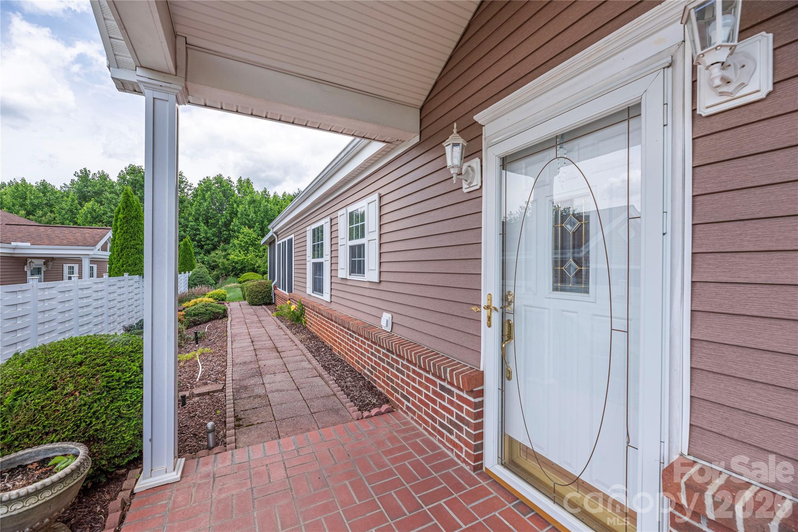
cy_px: 266
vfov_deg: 81.2
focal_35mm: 14
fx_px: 310
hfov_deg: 104.2
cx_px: 399
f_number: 8
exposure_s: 1/2500
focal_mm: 14
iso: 320
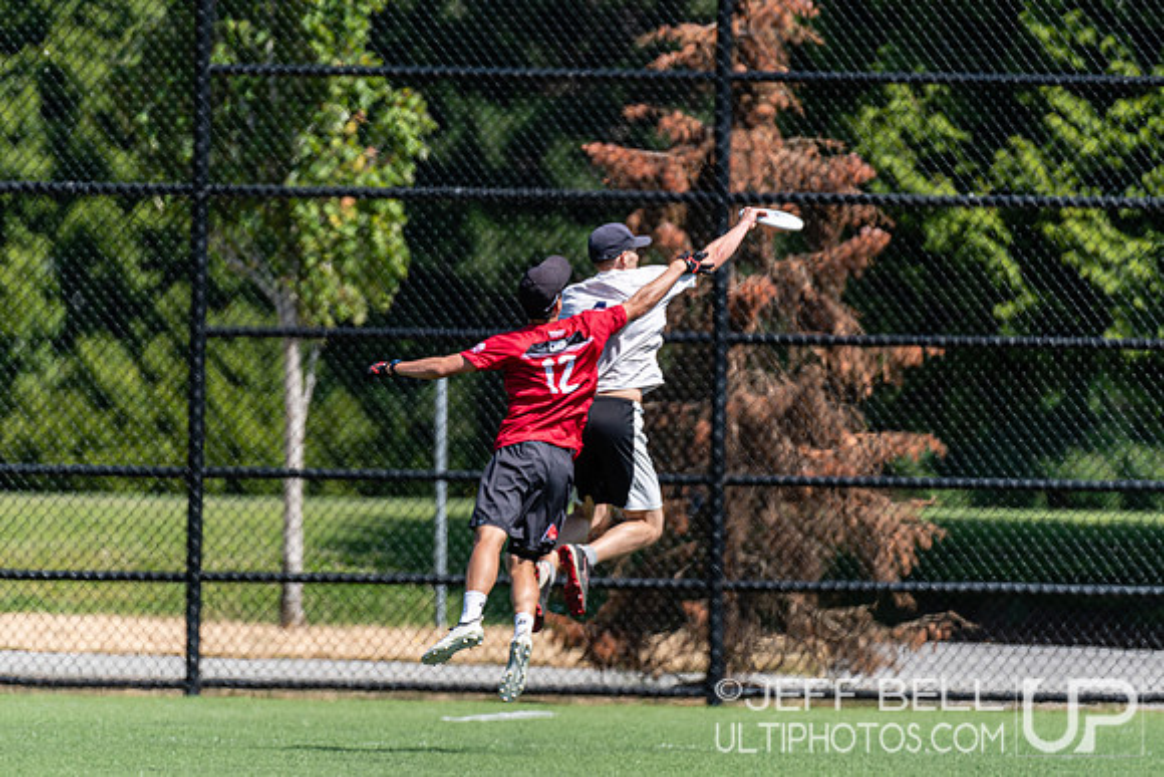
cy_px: 388
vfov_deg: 2.3
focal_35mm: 600
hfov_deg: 3.4
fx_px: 19404
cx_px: 582
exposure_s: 1/2000
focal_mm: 400
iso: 200
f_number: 4
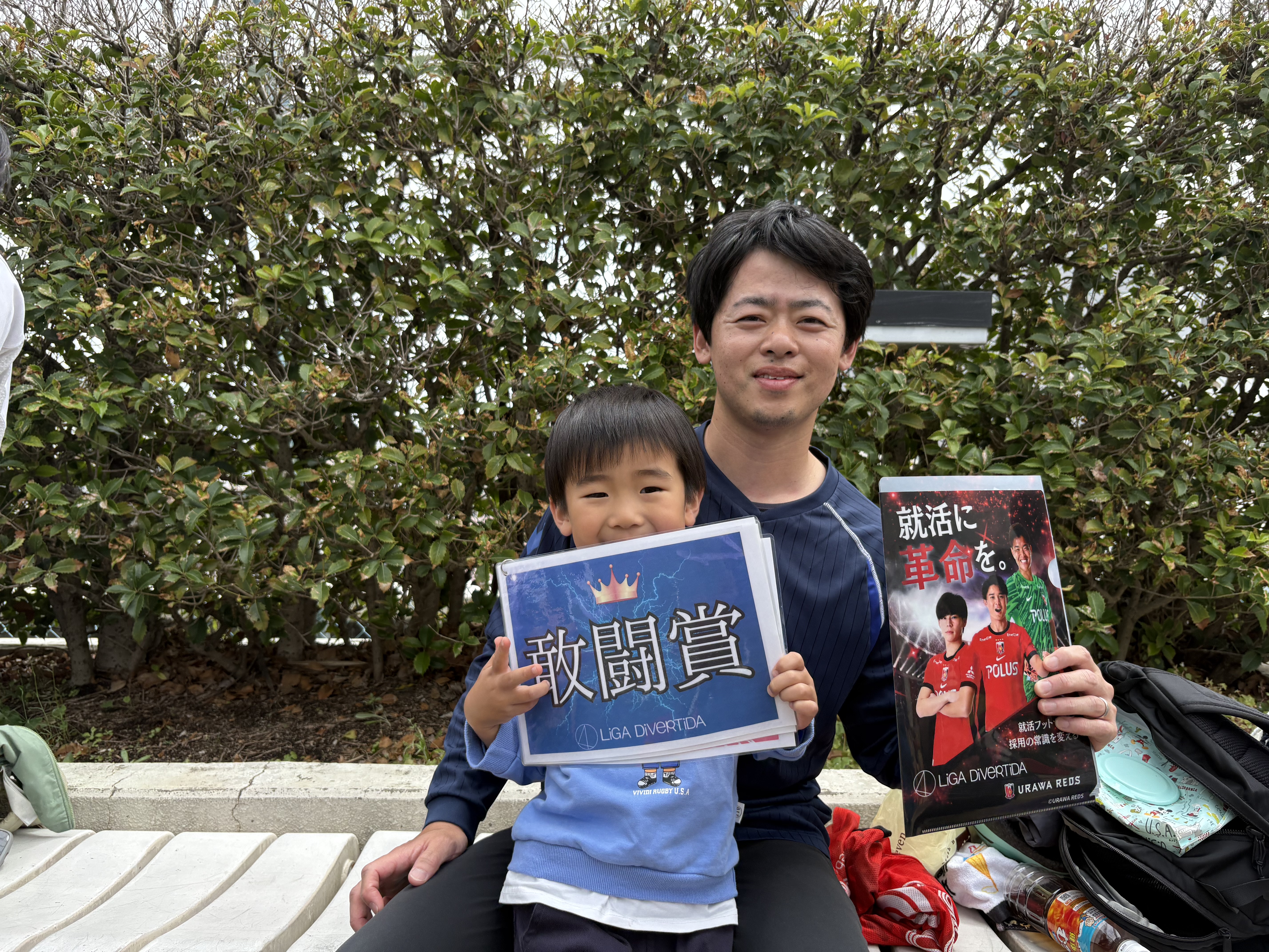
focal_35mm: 26
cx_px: 634
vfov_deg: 53.1
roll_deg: +0.6
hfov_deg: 67.3
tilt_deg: +0.9
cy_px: 476
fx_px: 953
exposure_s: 1/1135
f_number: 1.6
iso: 50
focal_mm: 5.96
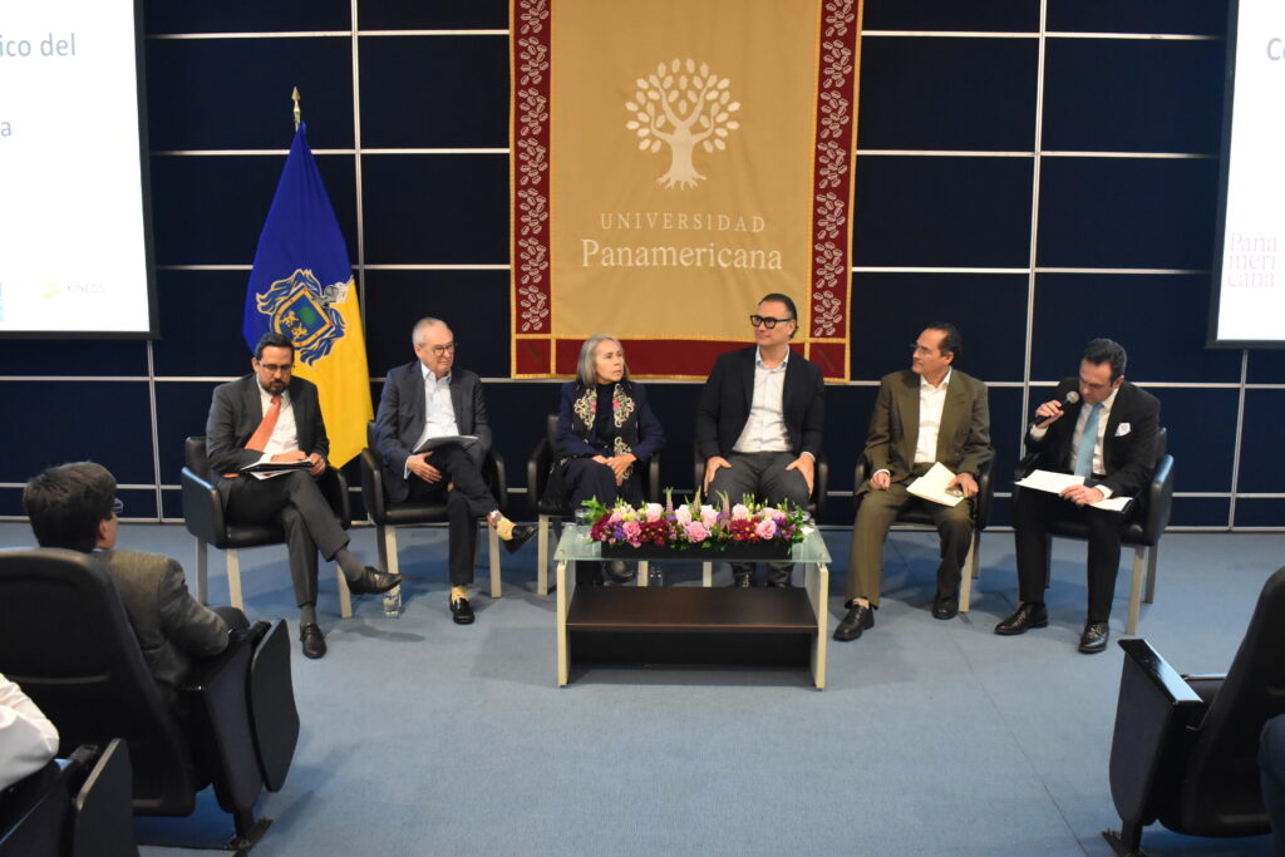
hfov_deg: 55.1
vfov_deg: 38.4
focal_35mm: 34
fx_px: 1232
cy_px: 428
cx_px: 642
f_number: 3.8
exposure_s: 1/60
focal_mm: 23
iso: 3200
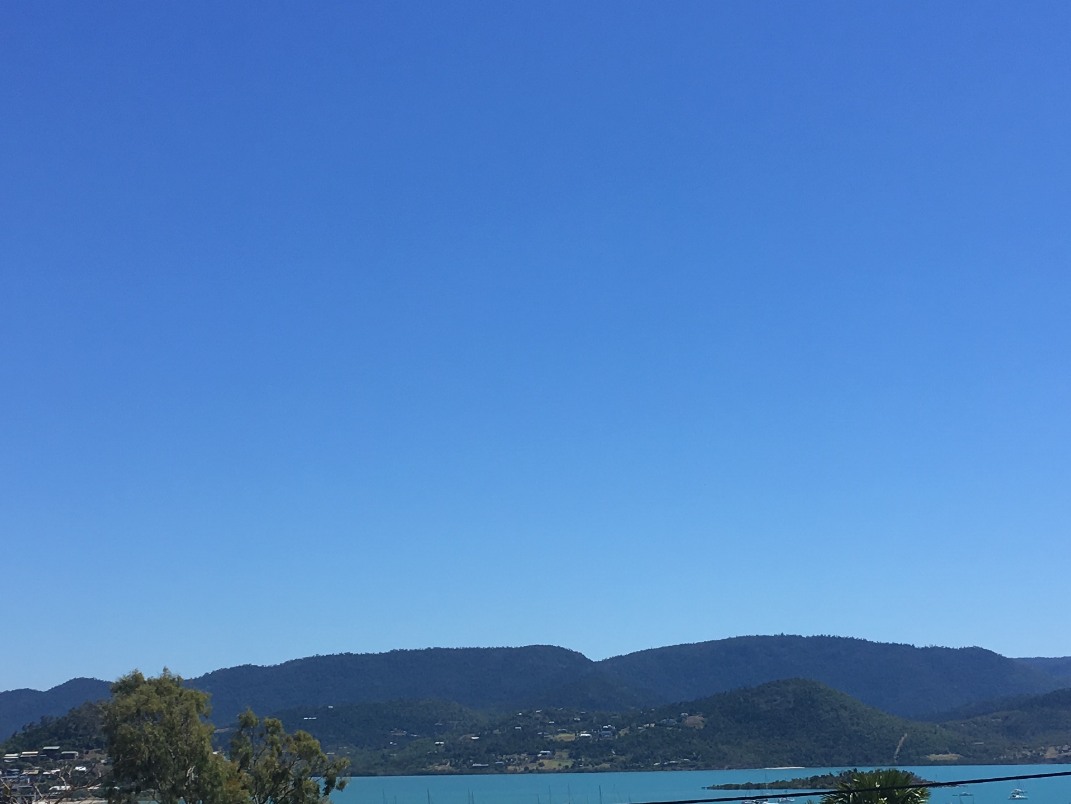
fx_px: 1887
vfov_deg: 23.6
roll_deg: +1.1
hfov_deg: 31.7
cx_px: 523
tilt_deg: +3.5
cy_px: 671
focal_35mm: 61
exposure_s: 1/1876
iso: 25
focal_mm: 4.15
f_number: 2.2
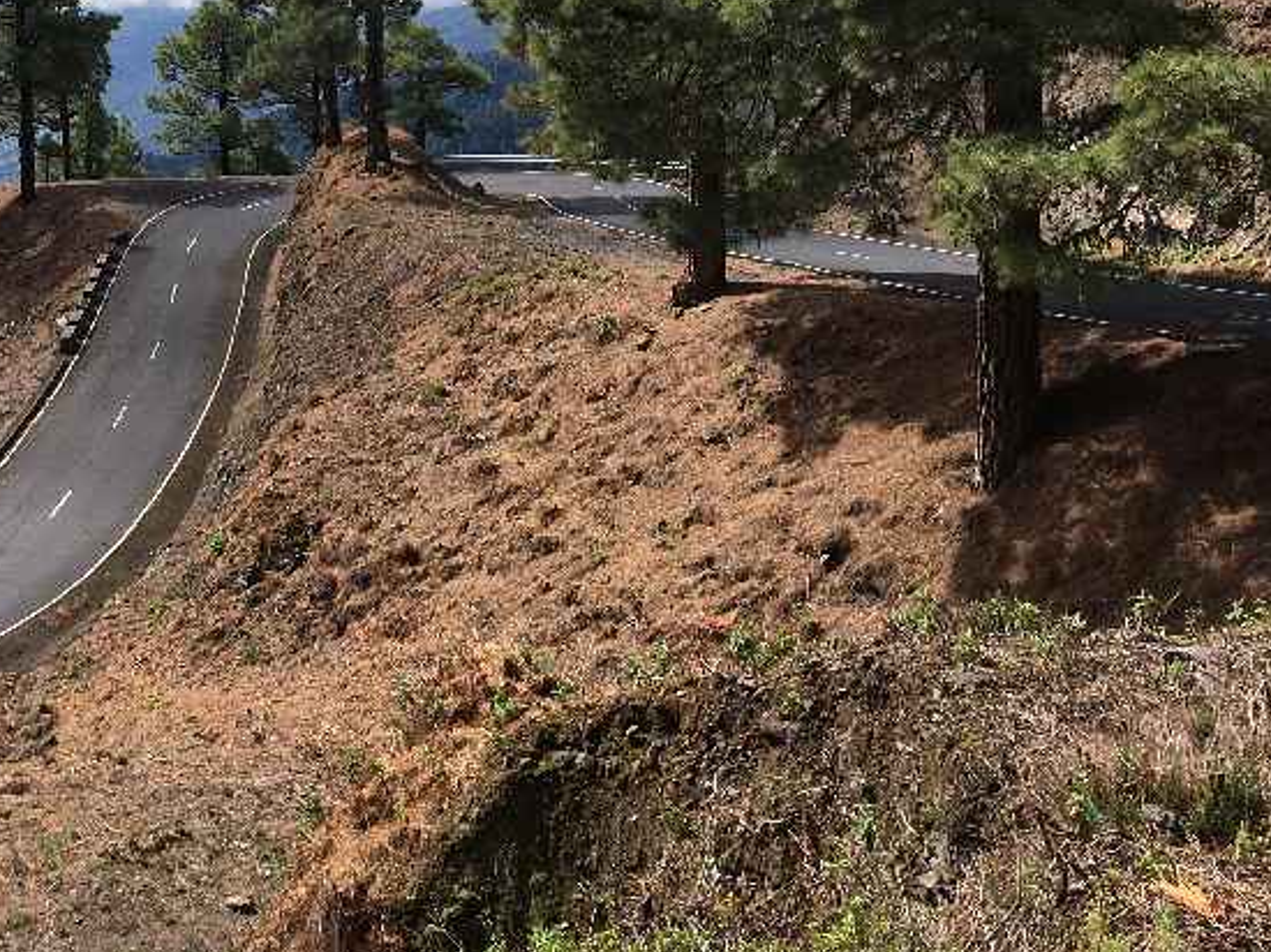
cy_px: 81
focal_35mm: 54
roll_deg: -1.1
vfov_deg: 26.1
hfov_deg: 35.0
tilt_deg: -4.3
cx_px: 370
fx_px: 1982
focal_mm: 4.15
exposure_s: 1/1832
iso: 25
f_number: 2.2
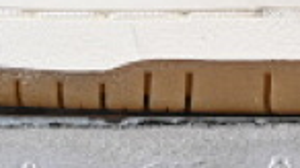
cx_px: 438
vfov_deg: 2.1
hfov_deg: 3.7
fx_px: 4612
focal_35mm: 580
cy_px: -338
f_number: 8
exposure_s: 1/80
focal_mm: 50
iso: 160
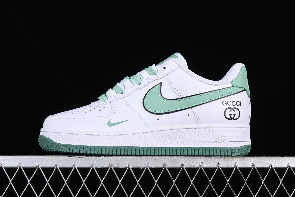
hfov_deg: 27.0
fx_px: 615
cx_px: 148
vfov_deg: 18.2
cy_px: 98
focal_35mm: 75
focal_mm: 50
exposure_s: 1/80
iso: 160
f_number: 8
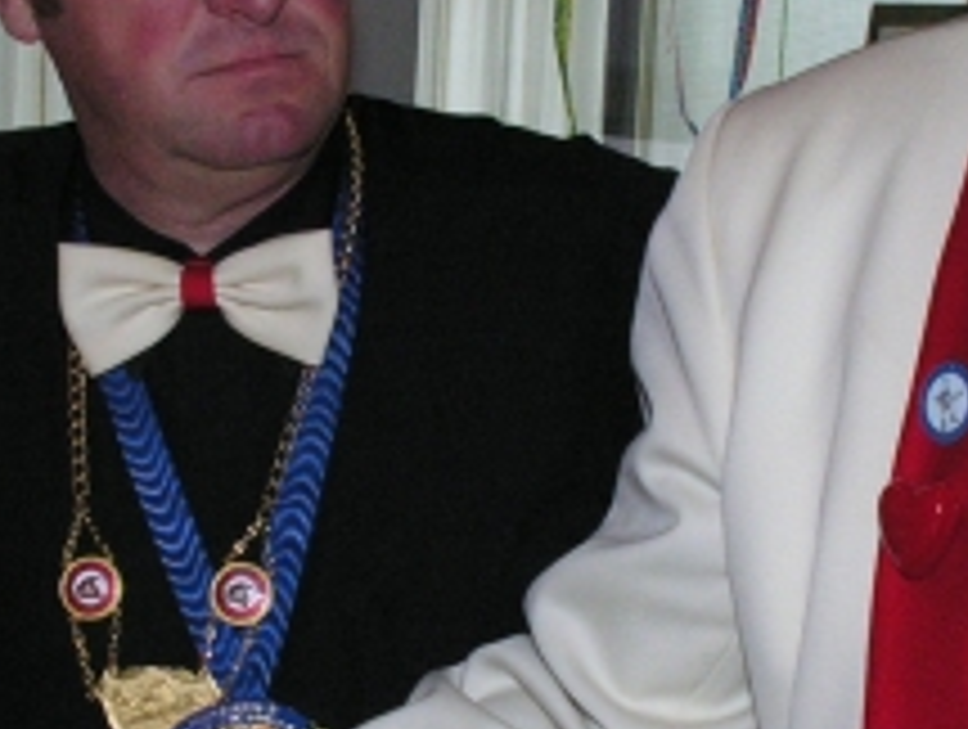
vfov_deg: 11.4
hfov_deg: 15.1
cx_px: 396
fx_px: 3641
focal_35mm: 130
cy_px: 472
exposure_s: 1/60.1
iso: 200
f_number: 4
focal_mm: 8.9
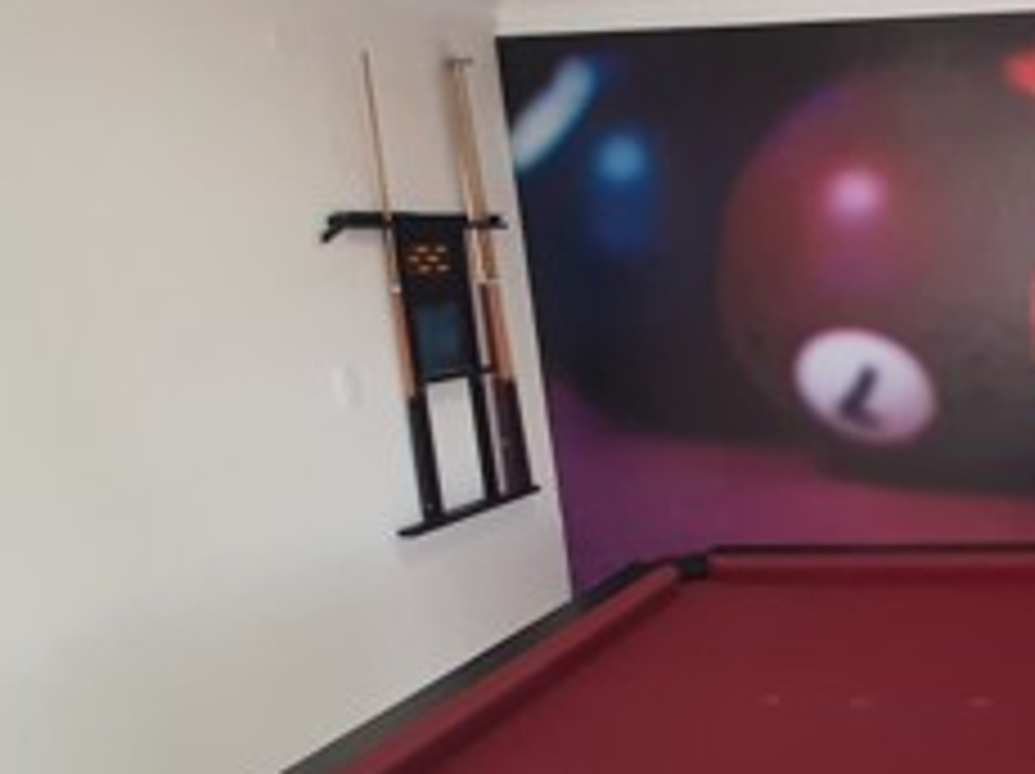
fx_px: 1165
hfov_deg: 39.2
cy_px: 515
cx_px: 1141
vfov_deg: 36.4
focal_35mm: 39
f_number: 2.2
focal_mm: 1.42
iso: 100
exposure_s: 1/40
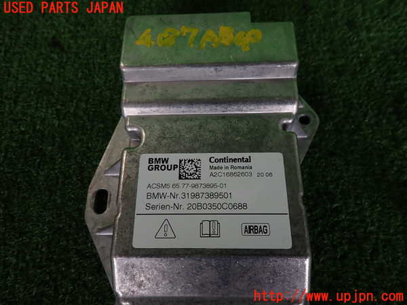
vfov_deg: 54.9
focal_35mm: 25
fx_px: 294
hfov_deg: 69.4
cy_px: 152
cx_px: 204
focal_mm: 4.5
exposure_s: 1/100
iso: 100
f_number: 2
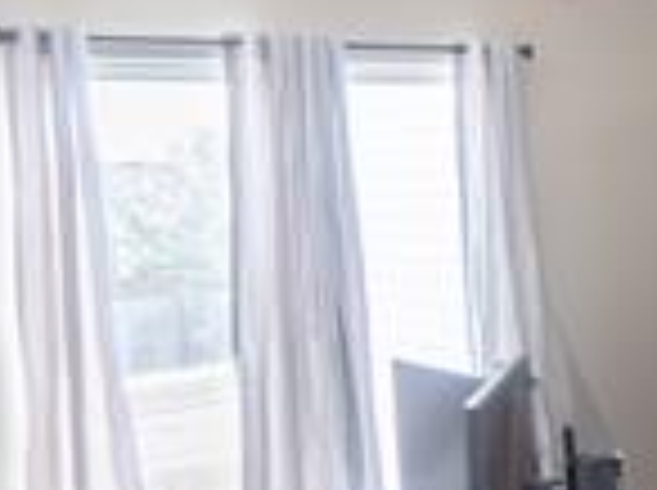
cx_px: 1120
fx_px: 1497
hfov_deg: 19.6
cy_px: 267
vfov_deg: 18.6
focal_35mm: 79
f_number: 4
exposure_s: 1/500
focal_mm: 9
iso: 4000
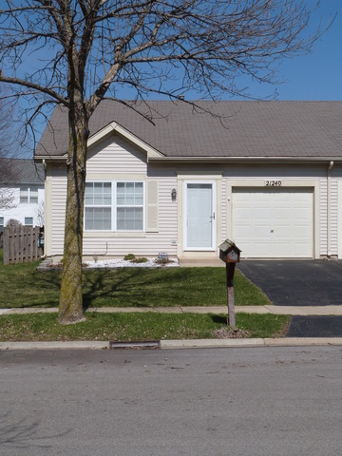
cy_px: 228
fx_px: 738
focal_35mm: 56
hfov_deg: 26.1
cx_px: 171
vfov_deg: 34.3
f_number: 5.6
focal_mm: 10
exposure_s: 1/640
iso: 100
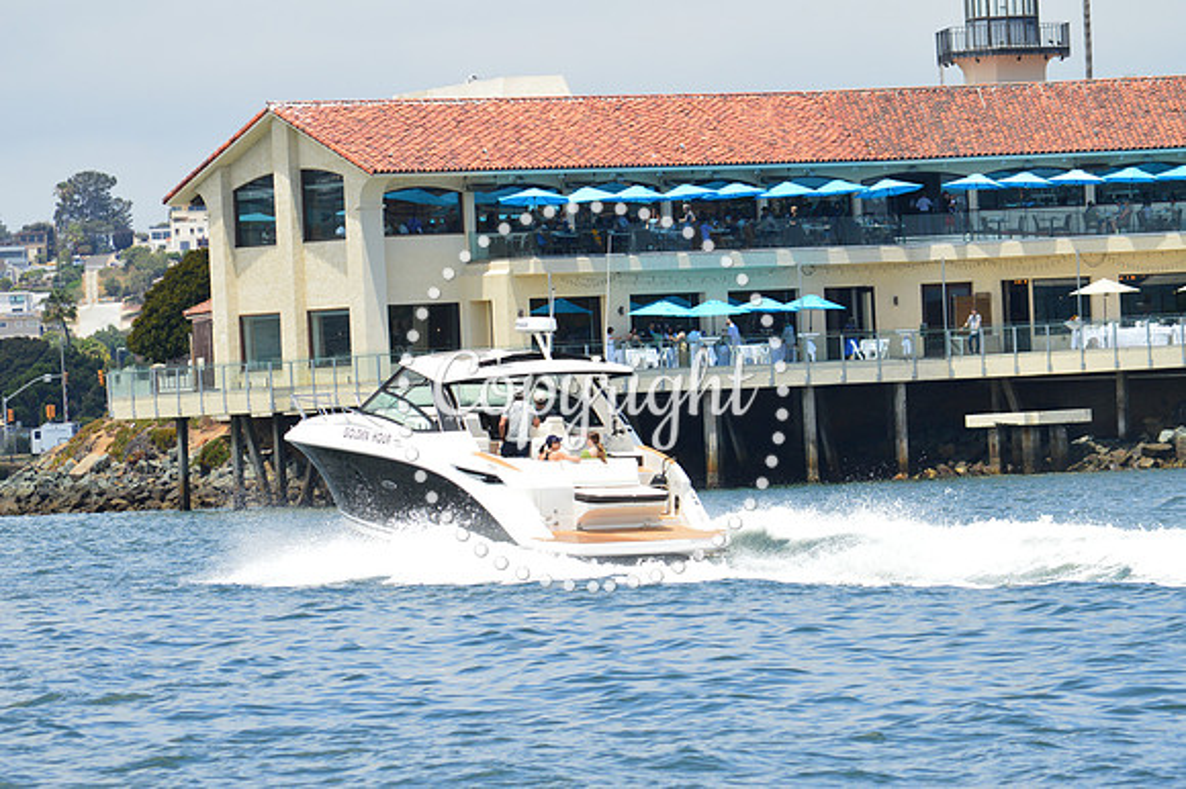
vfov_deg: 5.2
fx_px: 8643
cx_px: 593
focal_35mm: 262
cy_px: 394
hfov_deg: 7.9
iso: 280
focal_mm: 175
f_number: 11
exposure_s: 1/500
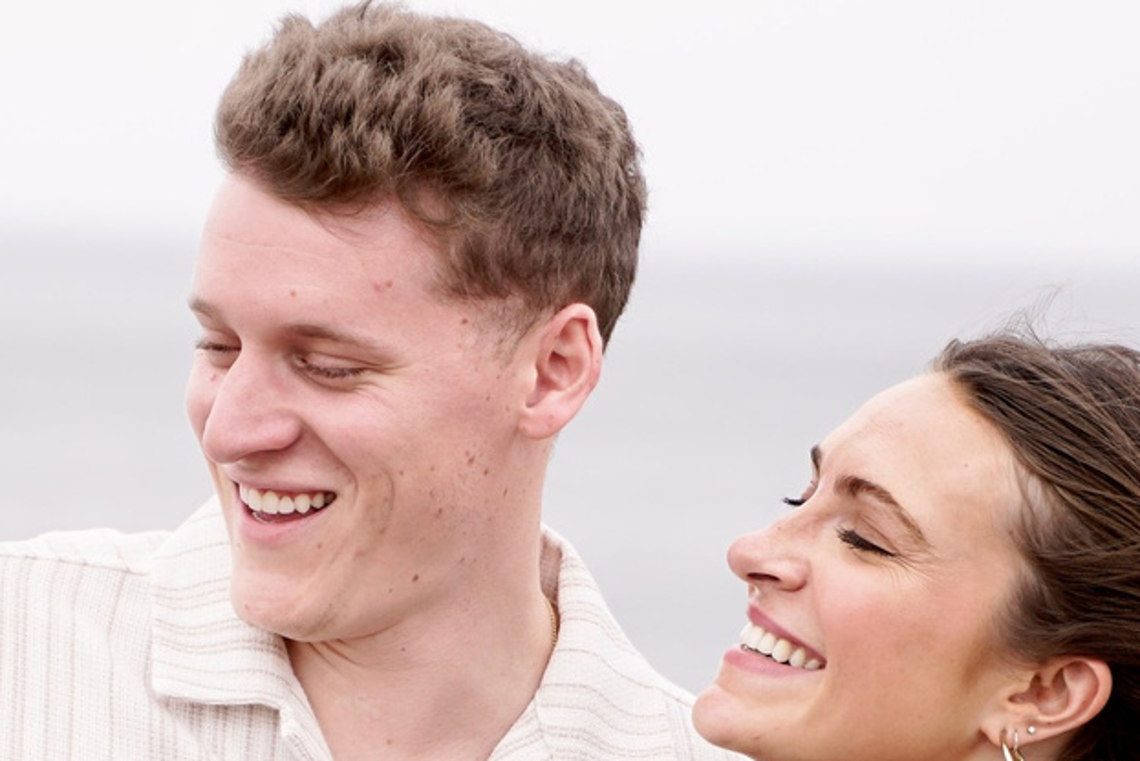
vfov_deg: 5.1
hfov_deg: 7.6
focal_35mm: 271
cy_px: 682
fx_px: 8585
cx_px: 306
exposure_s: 1/800
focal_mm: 66
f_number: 2.8
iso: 100
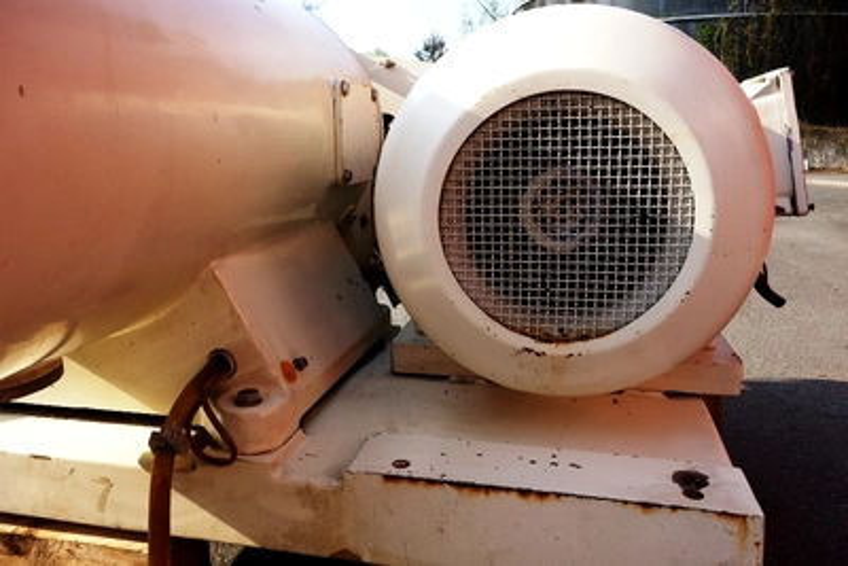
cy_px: 283
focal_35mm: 28
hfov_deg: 65.5
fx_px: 660
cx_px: 424
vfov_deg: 46.4
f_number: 5.6
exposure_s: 1/250
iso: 125
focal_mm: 10.4
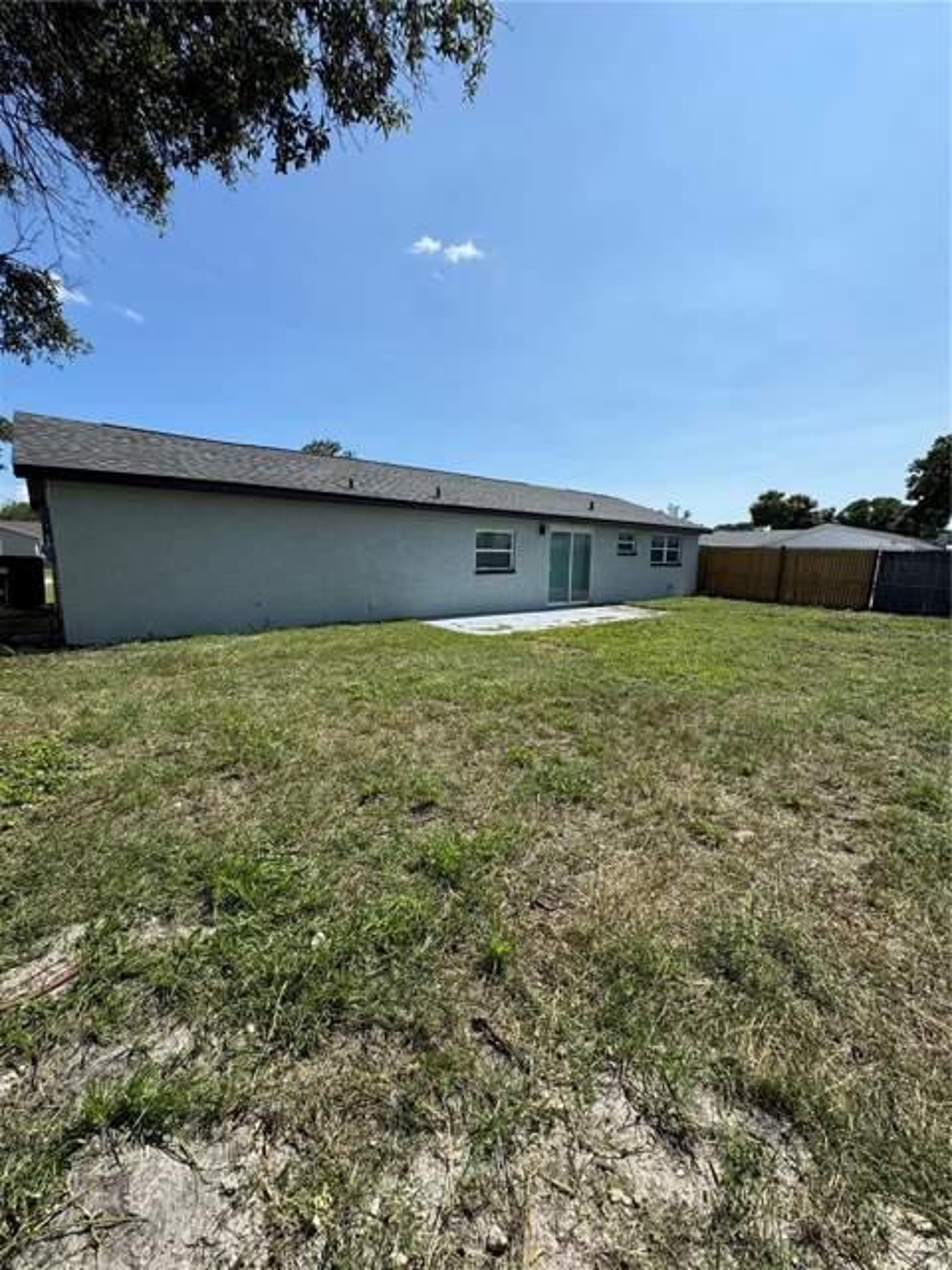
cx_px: 476
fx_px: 513
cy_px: 635
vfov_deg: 102.1
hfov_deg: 85.7
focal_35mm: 14
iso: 50
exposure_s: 1/2415
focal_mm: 2.22
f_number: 2.2
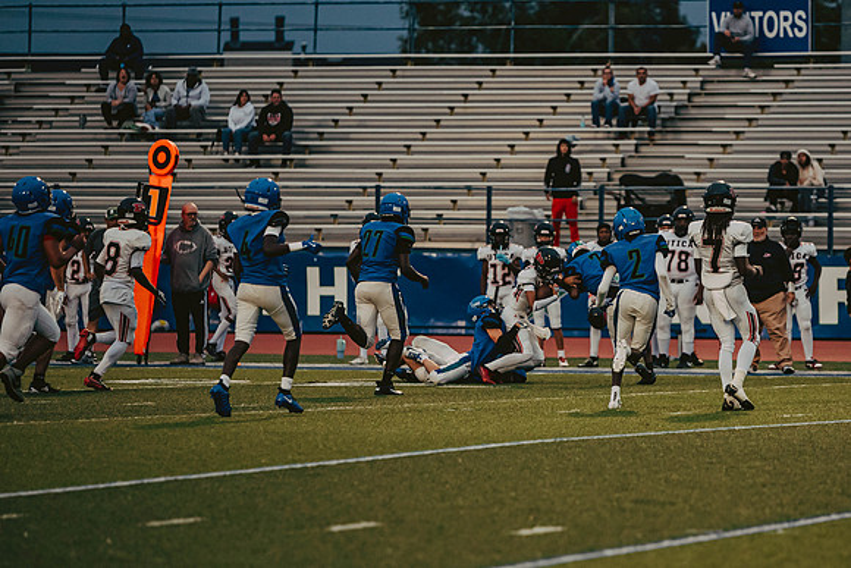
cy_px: 290
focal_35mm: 243
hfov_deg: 8.5
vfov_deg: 5.7
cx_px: 597
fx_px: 5735
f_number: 2.8
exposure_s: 1/1250
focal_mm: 170
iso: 2000
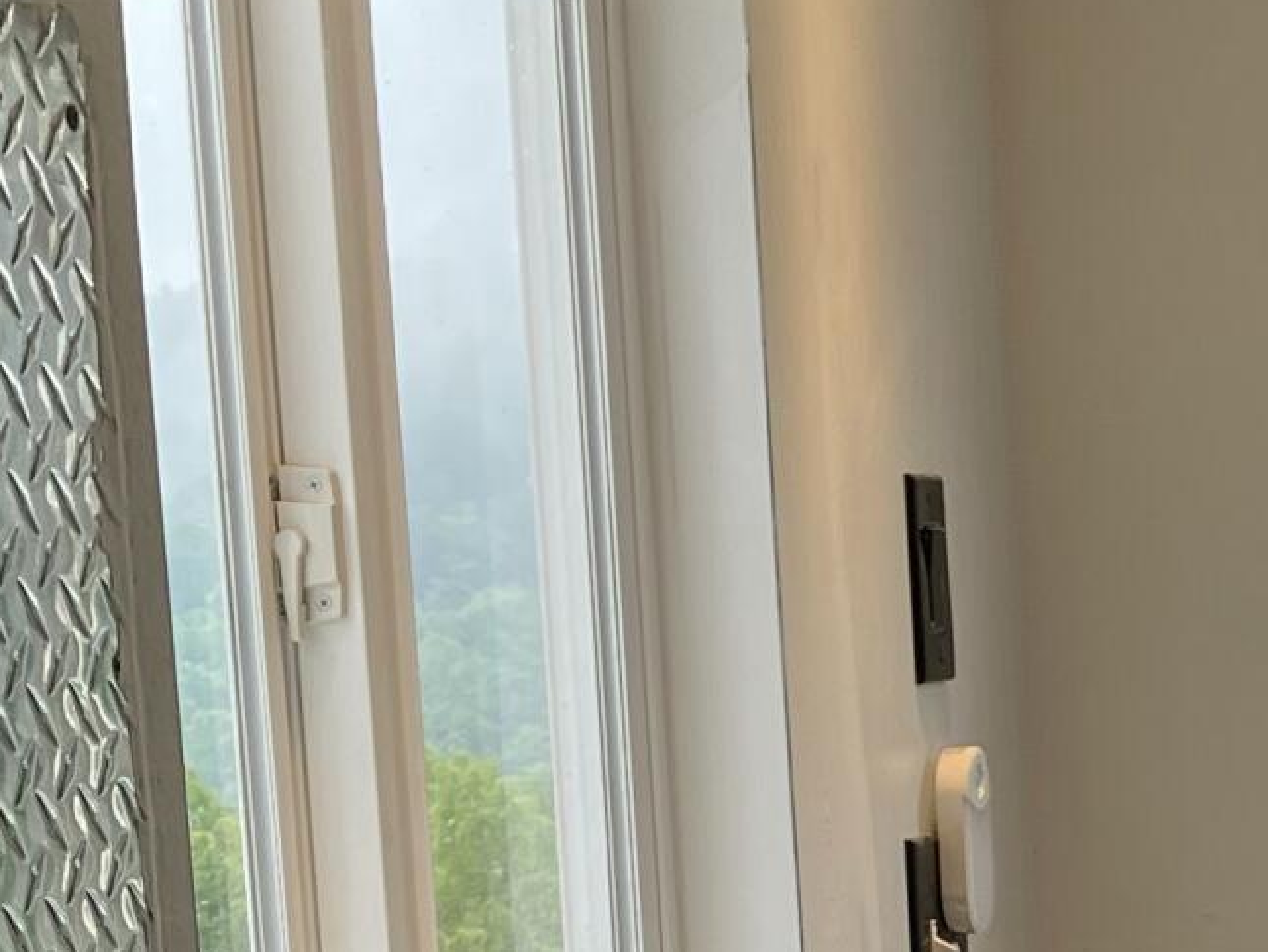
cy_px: 1539
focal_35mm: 130
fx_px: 4764
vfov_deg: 10.9
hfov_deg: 14.8
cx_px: 1421
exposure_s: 1/147
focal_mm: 3.99
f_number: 1.8
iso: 25
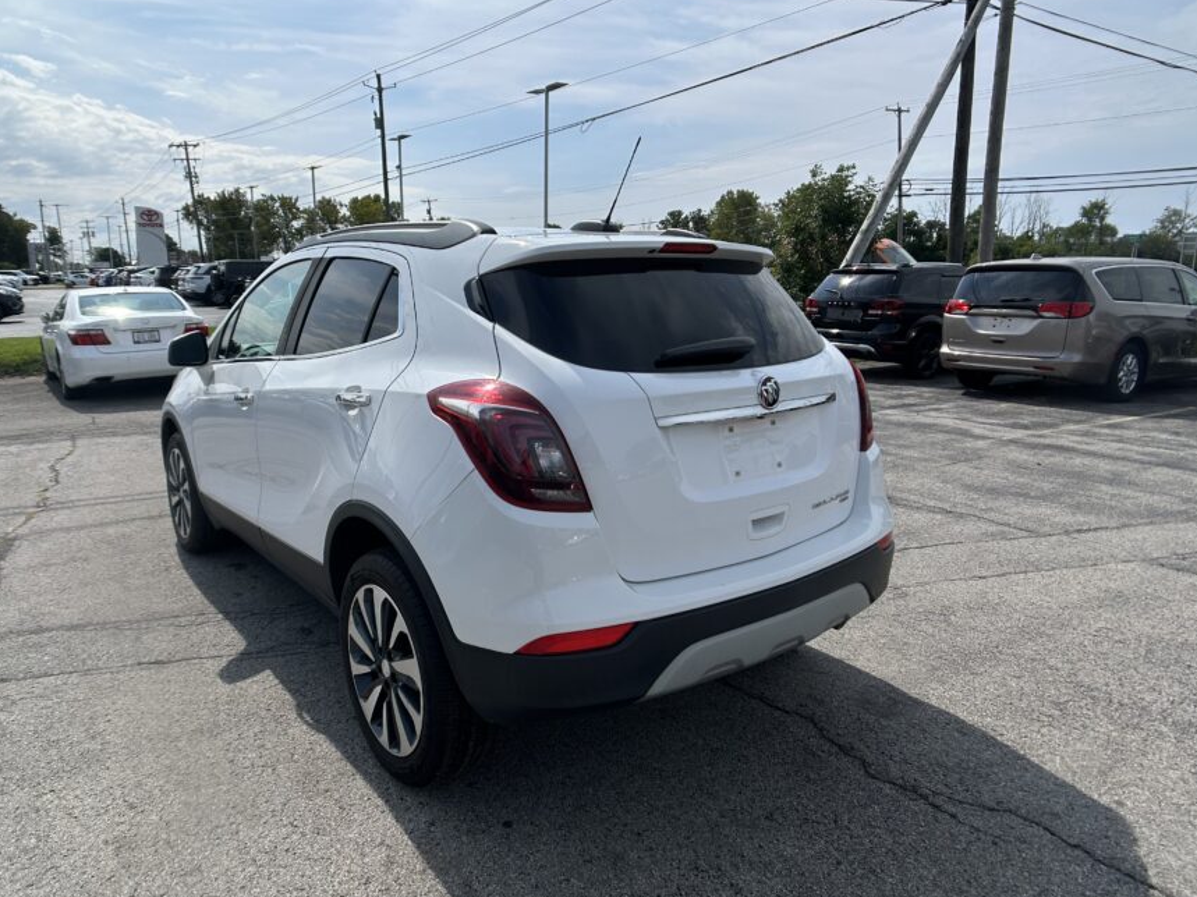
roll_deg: +0.1
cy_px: 405
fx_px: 1072
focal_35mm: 31
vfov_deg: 45.4
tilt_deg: -11.3
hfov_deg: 58.1
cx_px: 504
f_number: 1.5
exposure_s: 1/8000
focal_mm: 5.7
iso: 50
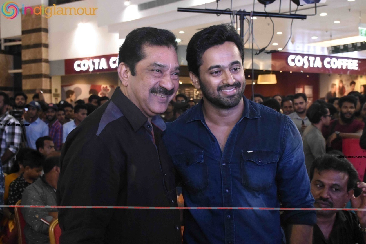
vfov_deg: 28.1
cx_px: 183
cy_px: 122
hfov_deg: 41.1
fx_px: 488
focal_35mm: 48
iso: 8000
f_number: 7.1
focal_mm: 32
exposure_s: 1/100
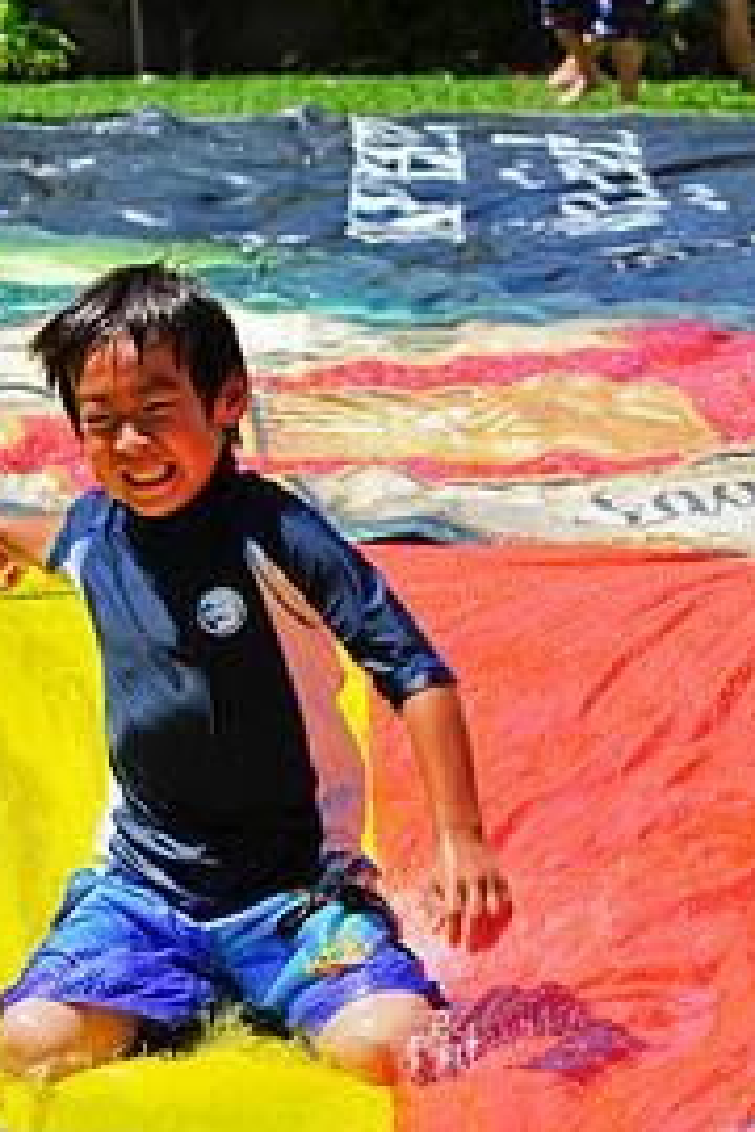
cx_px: 166
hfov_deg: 7.8
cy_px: 805
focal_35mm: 175
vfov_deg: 11.7
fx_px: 5505
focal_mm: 70
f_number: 5
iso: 200
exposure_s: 1/1000
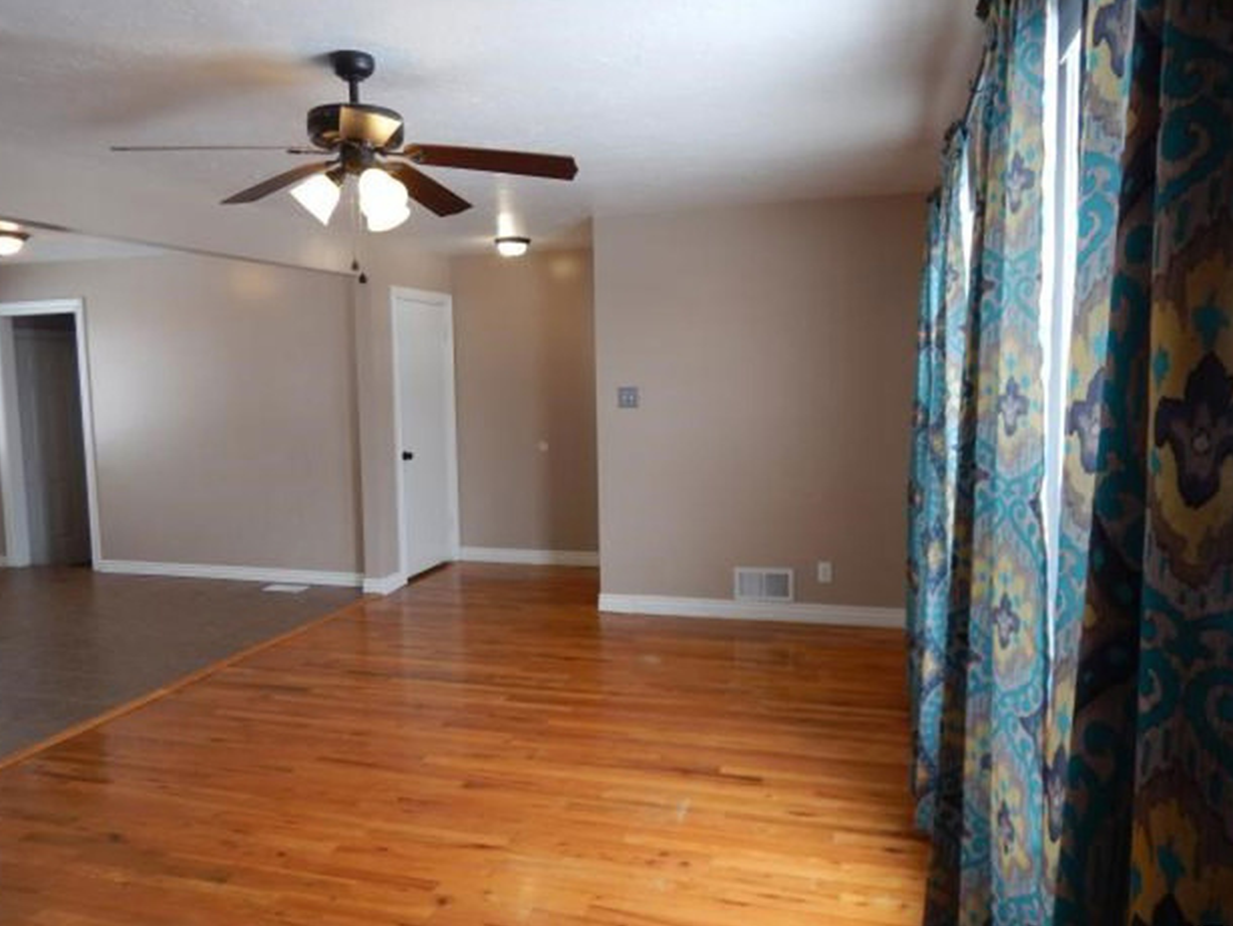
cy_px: 460
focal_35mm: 25
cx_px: 612
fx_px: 891
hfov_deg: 69.4
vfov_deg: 54.9
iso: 125
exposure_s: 1/50
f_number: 2.8
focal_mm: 4.3
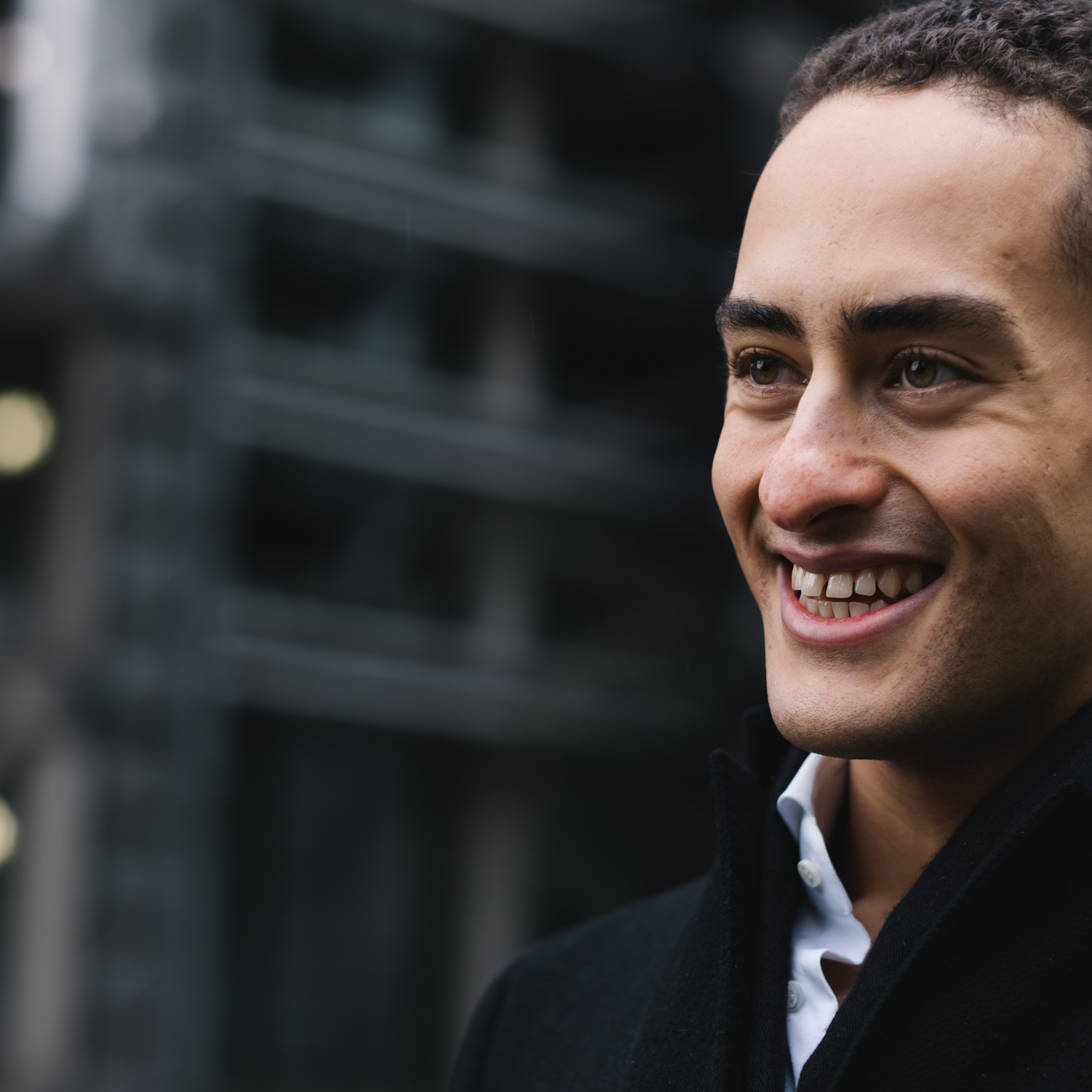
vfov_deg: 21.9
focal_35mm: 79
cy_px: 601
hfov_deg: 21.9
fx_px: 2820
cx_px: 491
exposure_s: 1/160
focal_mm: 50
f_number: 1.7
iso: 100
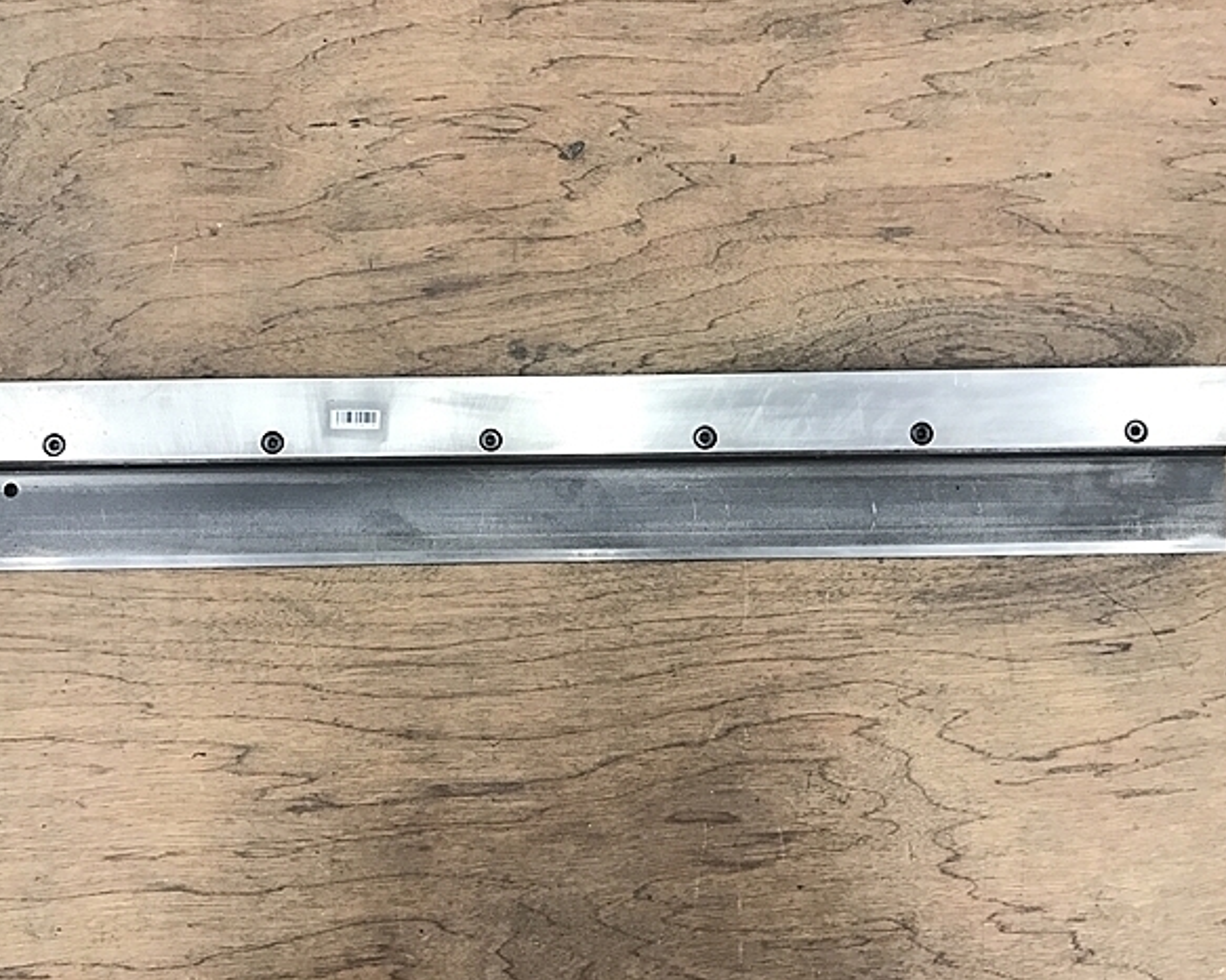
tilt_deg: -87.8
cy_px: 492
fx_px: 1088
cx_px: 597
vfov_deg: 48.5
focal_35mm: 30
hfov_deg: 58.8
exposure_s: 1/15
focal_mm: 3.99
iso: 40
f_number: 1.8
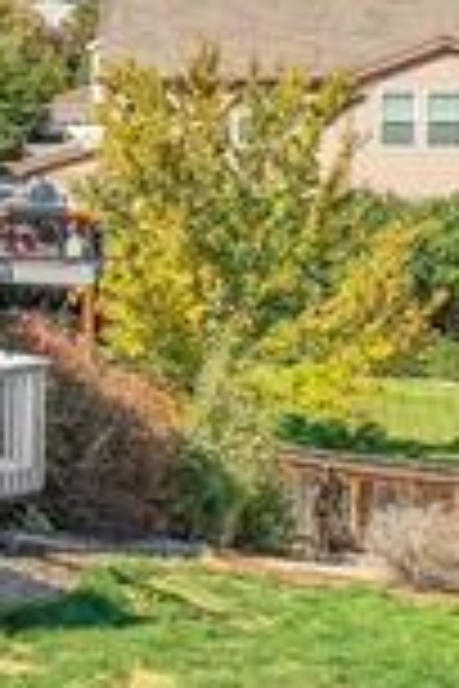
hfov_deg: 9.7
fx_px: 2237
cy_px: 162
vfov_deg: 17.4
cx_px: -801
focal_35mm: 117
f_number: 5.6
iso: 100
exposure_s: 1/400
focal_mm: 10.26
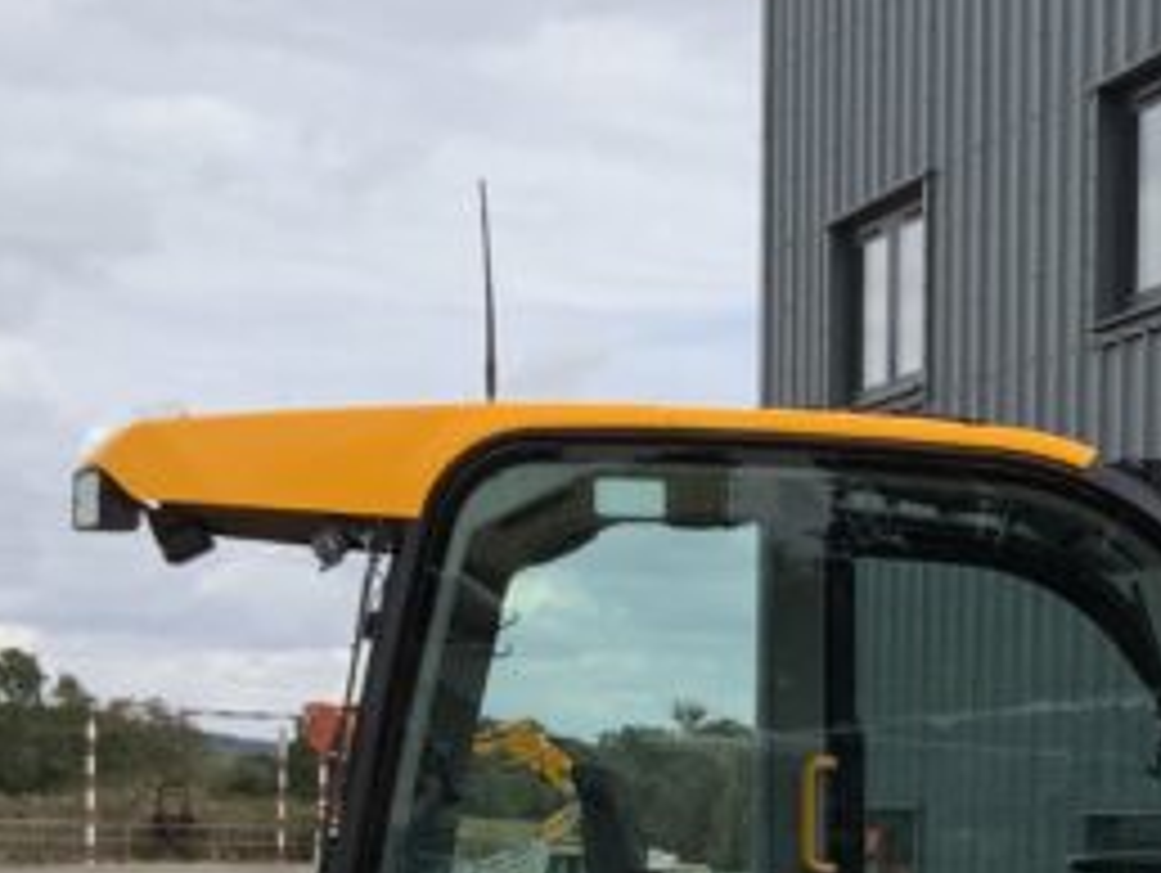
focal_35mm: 115
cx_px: 1426
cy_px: 1040
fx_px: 3861
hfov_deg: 16.3
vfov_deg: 12.6
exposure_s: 1/1377
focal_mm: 3
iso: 16
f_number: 1.8
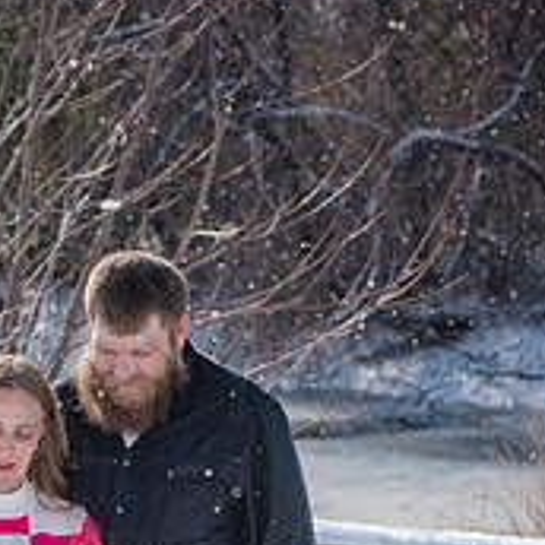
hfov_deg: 6.6
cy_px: 672
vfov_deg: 6.5
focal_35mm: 267
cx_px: 108
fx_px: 4756
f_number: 9
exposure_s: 1/2000
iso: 640
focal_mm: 120
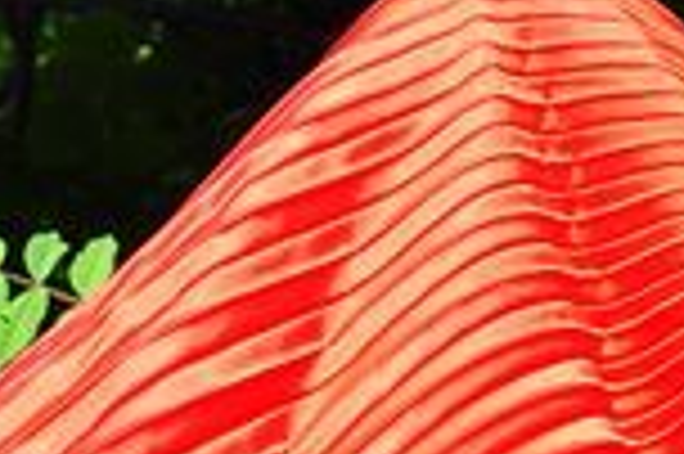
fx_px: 9812
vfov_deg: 2.7
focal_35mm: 517
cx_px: 387
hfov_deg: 4.0
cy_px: 72
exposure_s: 1/500
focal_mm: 70
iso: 200
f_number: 5.6
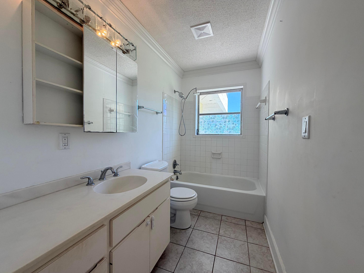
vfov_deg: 85.7
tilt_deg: -0.6
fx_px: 147
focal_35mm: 14
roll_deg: -0.3
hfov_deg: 102.1
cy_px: 136
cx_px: 182
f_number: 2.2
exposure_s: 1/120
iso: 100
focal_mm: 2.22
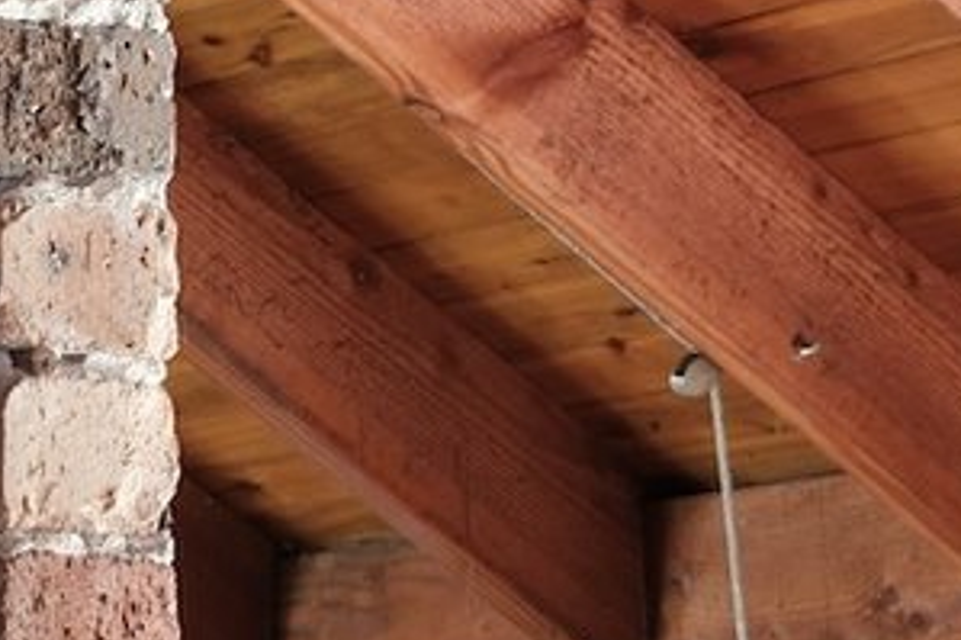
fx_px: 6003
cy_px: 933
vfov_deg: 6.0
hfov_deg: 8.2
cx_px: -1565
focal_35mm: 225
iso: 125
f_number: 8
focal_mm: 23
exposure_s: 5.3
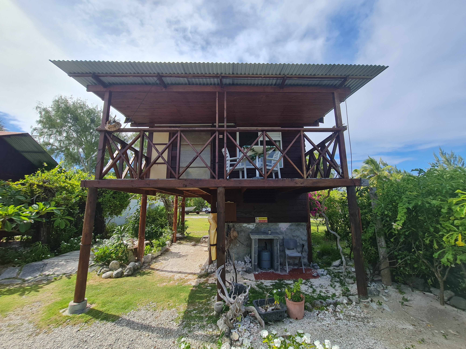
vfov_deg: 89.9
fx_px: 175
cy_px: 174
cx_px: 233
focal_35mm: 13
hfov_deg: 106.2
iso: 64
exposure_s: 1/1840
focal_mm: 2.2
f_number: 2.2
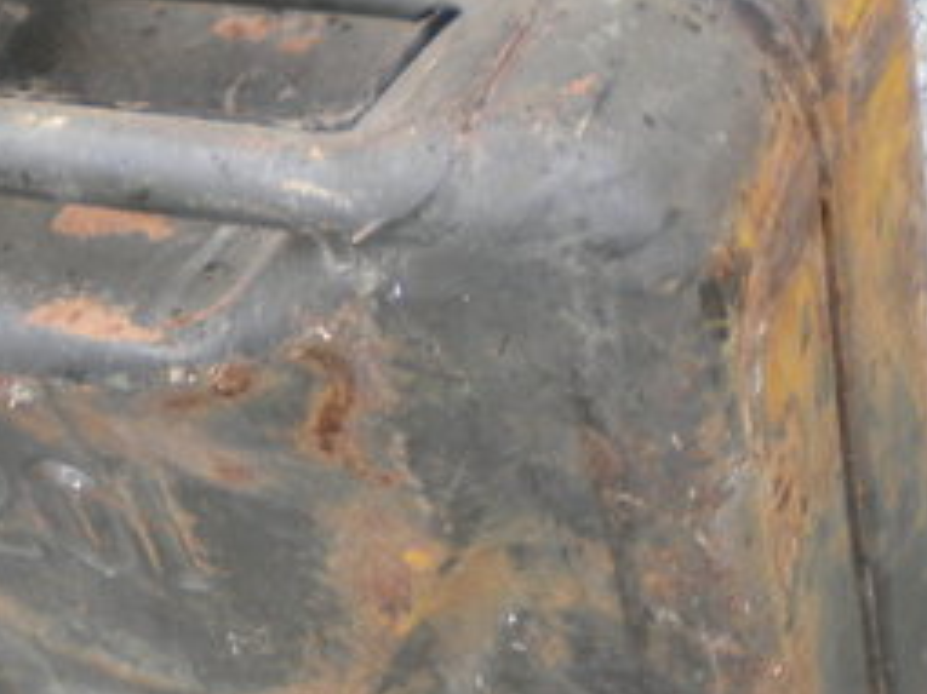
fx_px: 2570
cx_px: 374
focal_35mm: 96
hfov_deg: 20.4
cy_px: 649
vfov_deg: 15.2
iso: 80
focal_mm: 6.3
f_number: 3.1
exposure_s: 1/59.8
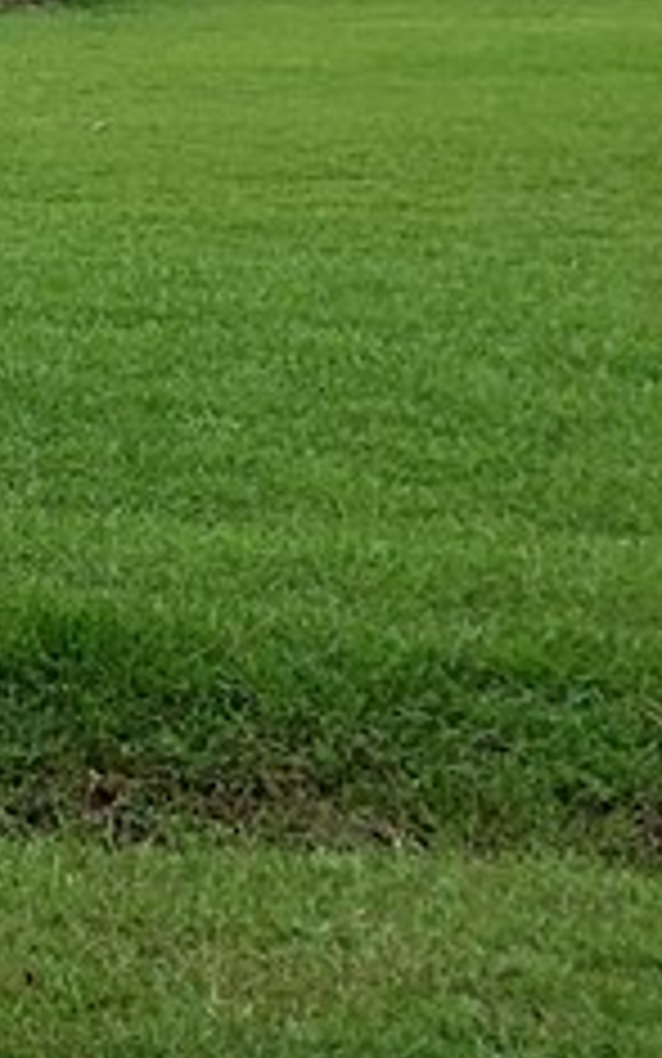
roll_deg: +1.0
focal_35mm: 120
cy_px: -387
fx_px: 3462
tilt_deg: +5.0
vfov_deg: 16.3
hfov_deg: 8.5
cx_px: -1545
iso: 25
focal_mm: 4.25
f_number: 1.8
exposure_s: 1/1748
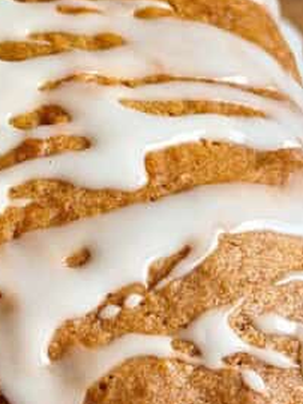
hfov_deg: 8.5
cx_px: -28
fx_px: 2017
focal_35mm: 173
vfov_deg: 11.4
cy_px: 121
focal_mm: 6.8
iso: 100
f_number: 1.8
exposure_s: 1/94
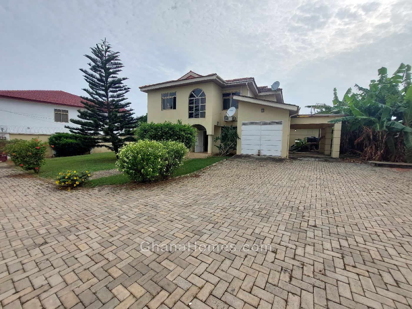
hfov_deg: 106.2
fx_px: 155
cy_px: 154
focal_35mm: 13
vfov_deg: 89.9
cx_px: 206
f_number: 2.2
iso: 50
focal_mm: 1.74
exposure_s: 1/1128
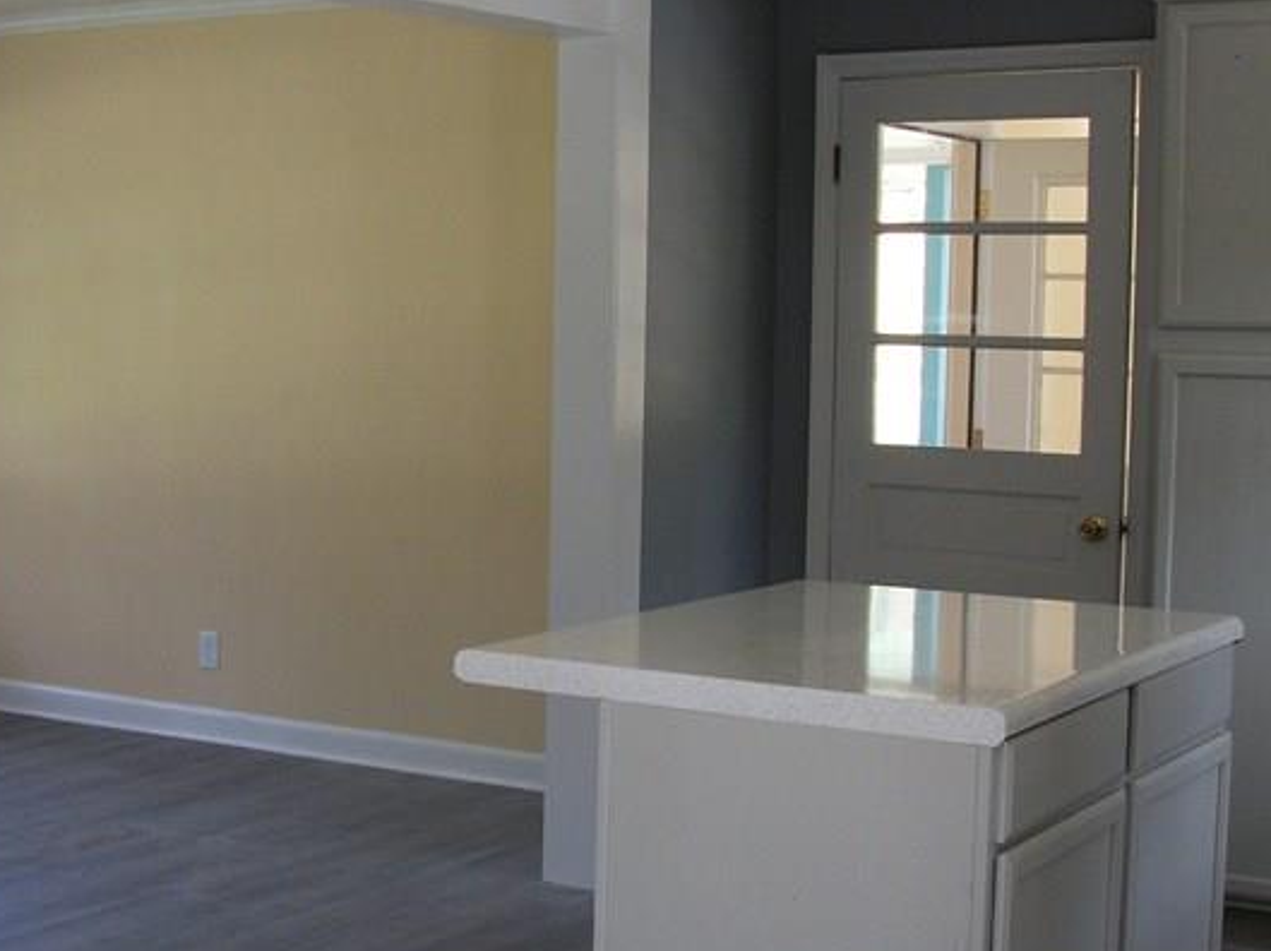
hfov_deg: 30.8
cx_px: 351
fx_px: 2275
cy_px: 516
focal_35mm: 62
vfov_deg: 23.6
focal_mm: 5.7
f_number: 2.9
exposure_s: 1/40
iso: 80
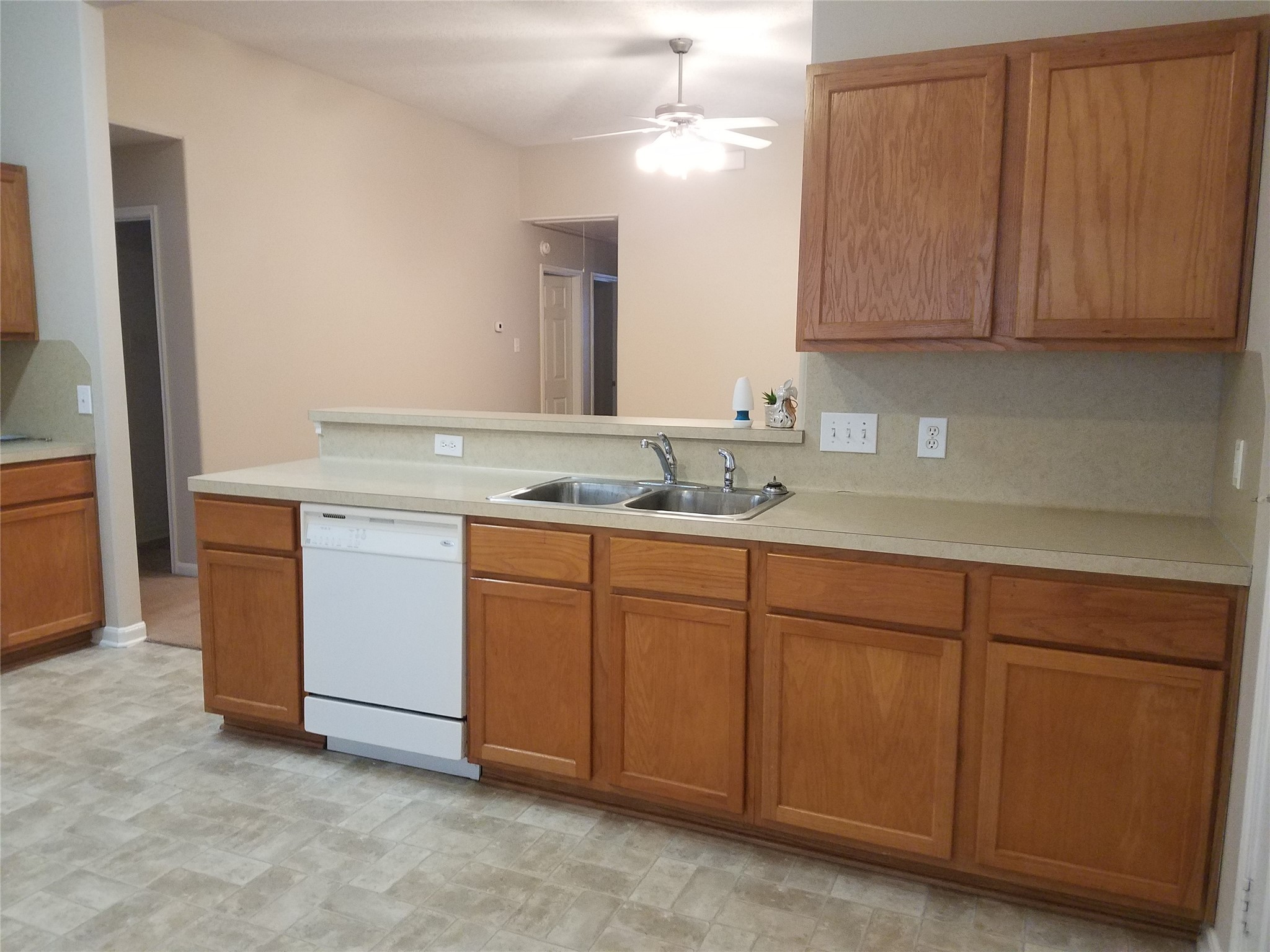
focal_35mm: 26
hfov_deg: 67.3
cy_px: 476
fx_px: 954
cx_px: 635
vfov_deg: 53.1
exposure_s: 1/30
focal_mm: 4.2
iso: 160
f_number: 1.7
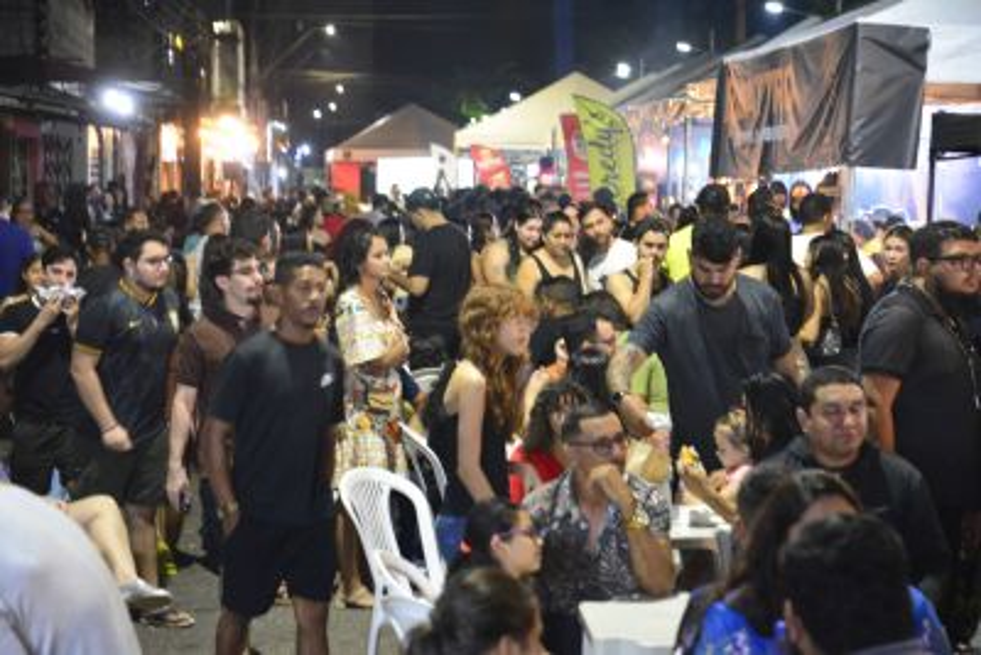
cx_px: 490
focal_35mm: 85
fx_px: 2317
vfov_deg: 16.1
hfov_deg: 23.9
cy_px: 328
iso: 6400
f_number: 4.5
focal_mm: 85
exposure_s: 1/40
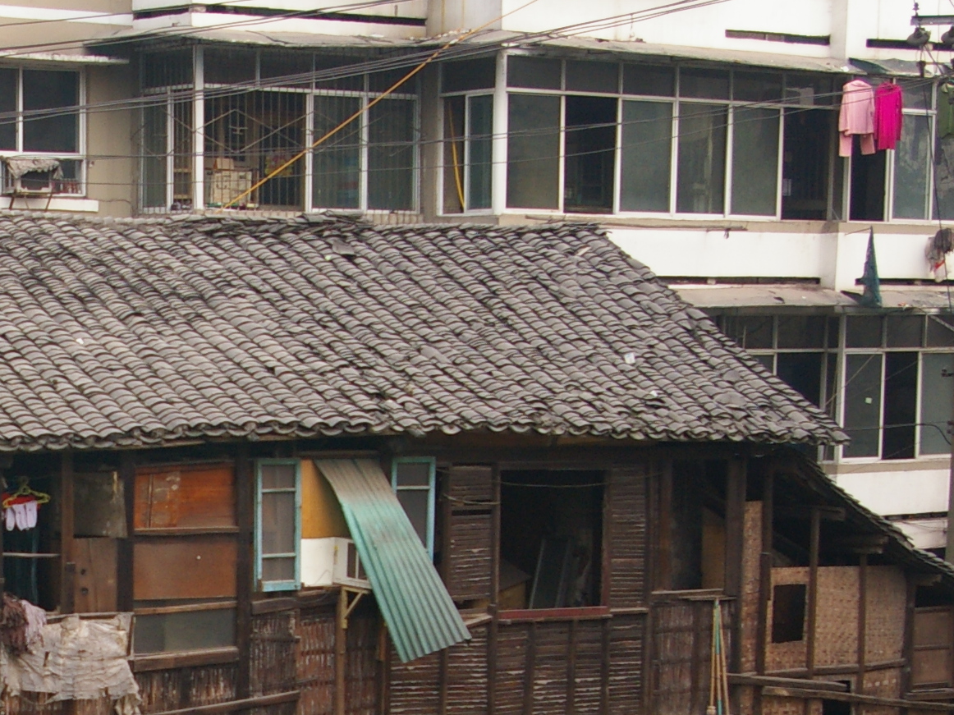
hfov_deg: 19.7
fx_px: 2673
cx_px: 20
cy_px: 682
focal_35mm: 97
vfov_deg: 15.0
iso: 400
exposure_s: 1/60
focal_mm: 26
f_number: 5.6
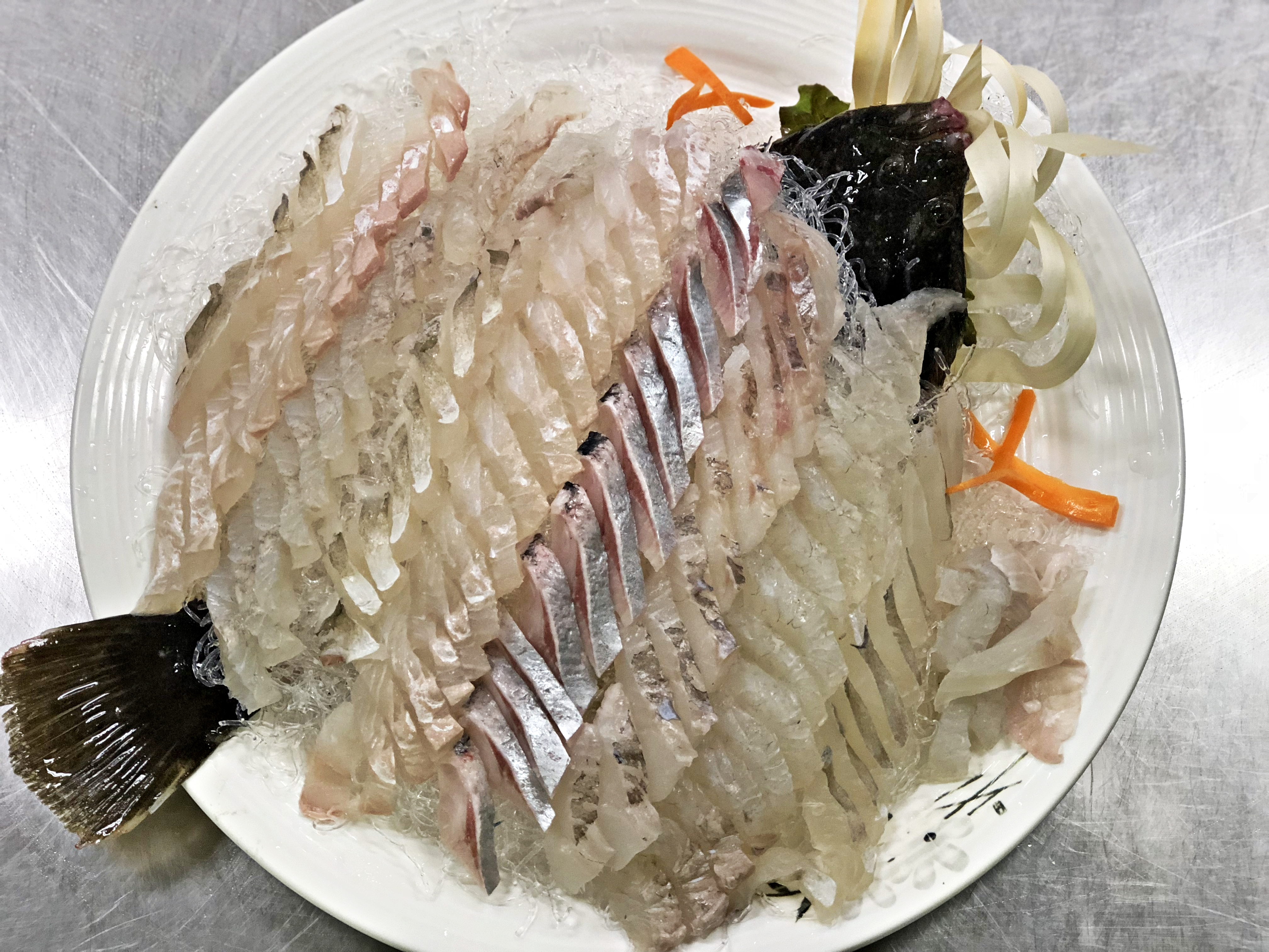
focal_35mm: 57
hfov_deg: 33.8
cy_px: 476
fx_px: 2090
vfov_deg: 25.7
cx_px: 634
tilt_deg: -72.6
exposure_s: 1/60
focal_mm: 6.6
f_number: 2.8
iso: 125
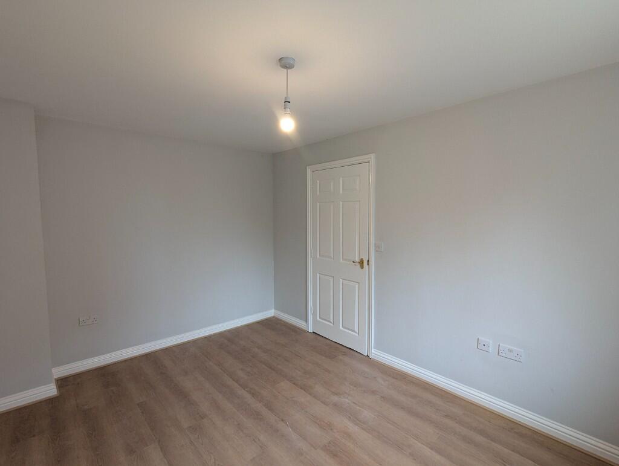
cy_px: 233
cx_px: 310
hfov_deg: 94.4
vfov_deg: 78.2
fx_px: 287
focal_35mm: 16
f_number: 2.2
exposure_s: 1/23.8
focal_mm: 2.35
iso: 86
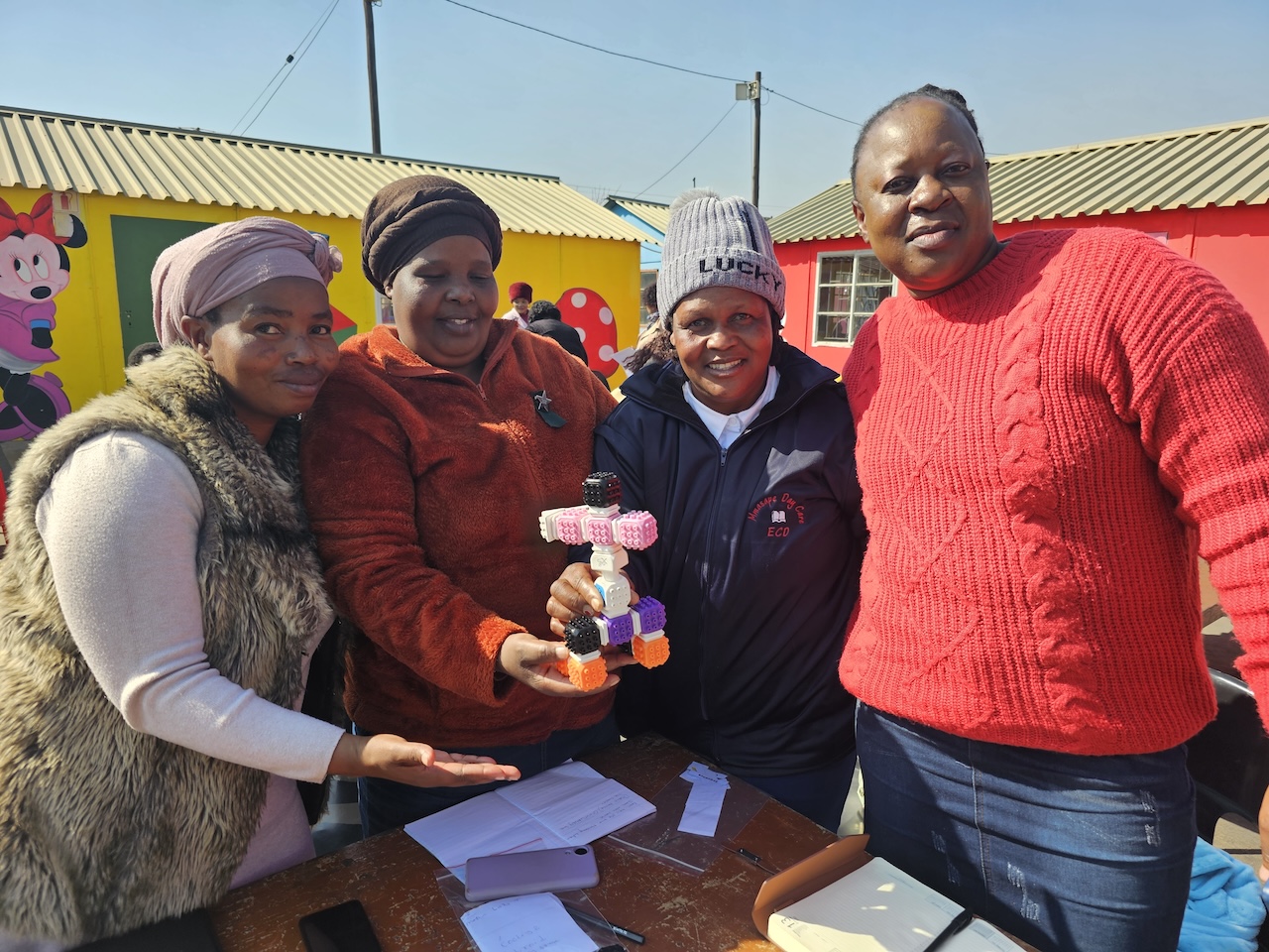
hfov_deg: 73.9
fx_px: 843
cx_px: 634
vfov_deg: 58.9
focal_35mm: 23
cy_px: 476
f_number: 1.7
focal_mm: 6.3
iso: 10
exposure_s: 1/313
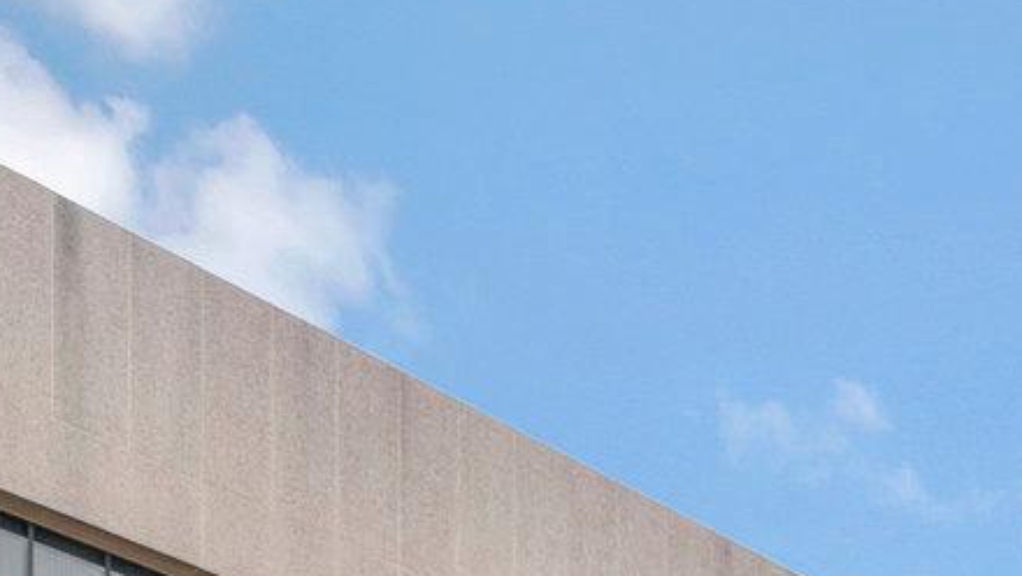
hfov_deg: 25.2
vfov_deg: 11.7
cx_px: 1124
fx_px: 2115
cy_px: 1518
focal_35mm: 78
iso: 1250
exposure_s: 1/125
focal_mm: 16
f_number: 8
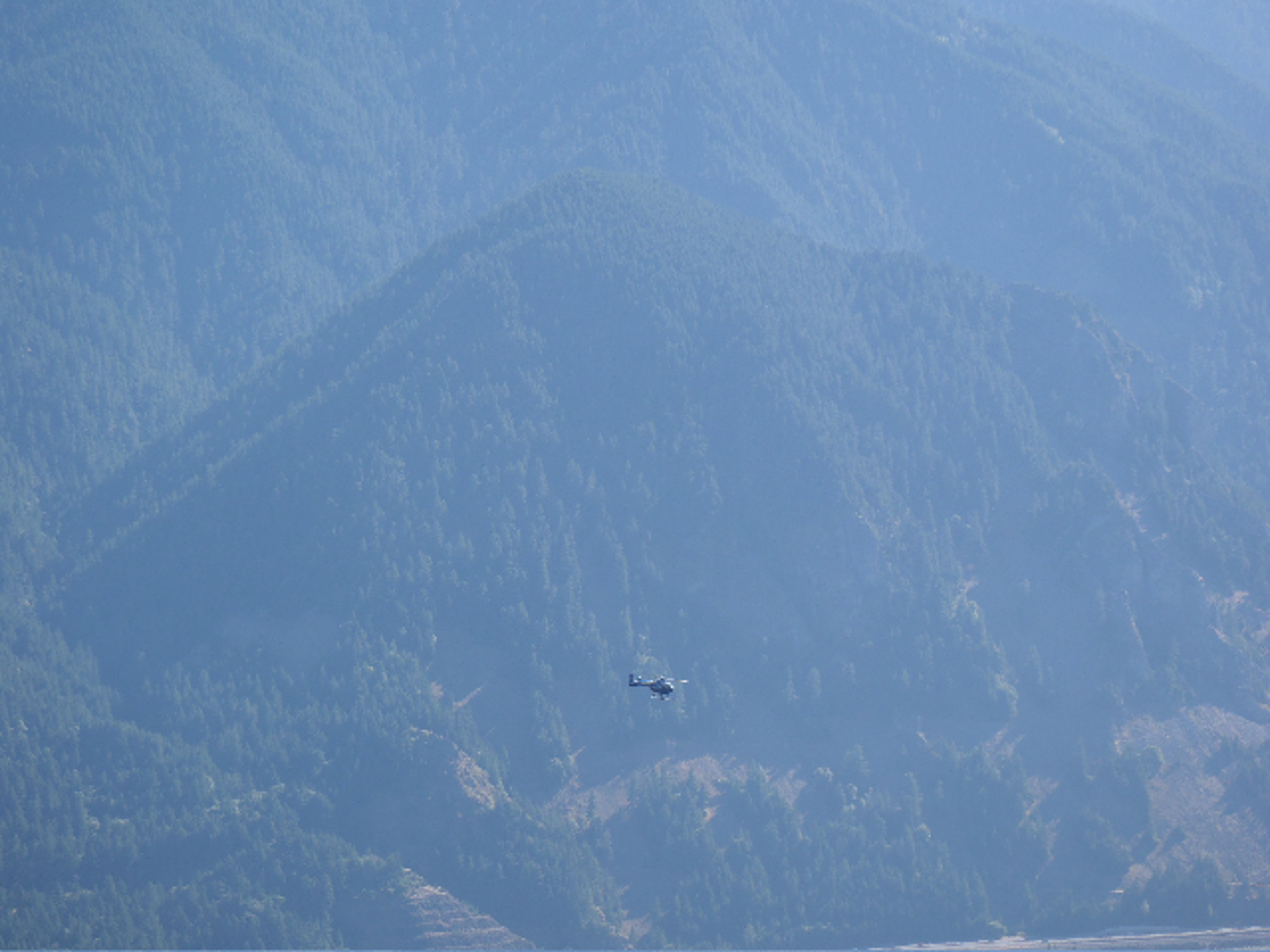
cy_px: 476
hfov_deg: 17.7
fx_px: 4072
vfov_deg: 13.3
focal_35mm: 111
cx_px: 635
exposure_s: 1/200
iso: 80
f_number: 5.2
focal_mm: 19.85
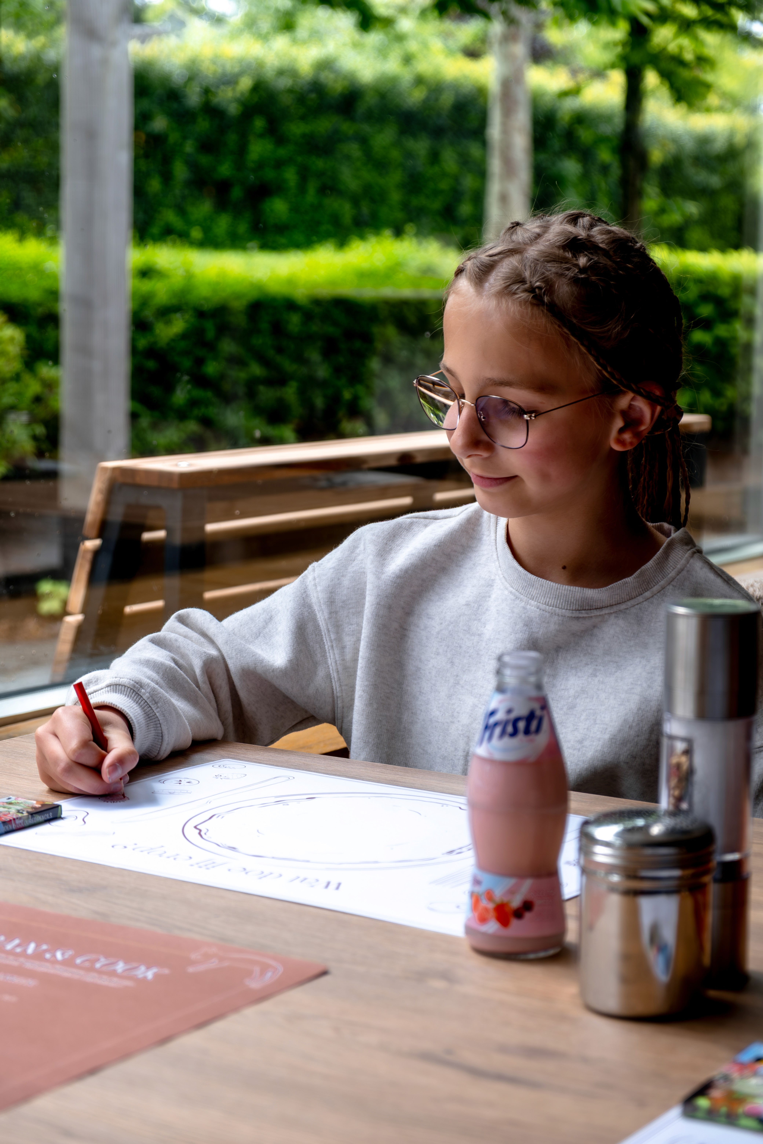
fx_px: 2416
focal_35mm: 76
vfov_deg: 26.7
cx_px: 382
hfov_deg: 17.9
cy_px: 572
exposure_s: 1/200
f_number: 4
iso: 100
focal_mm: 50.5
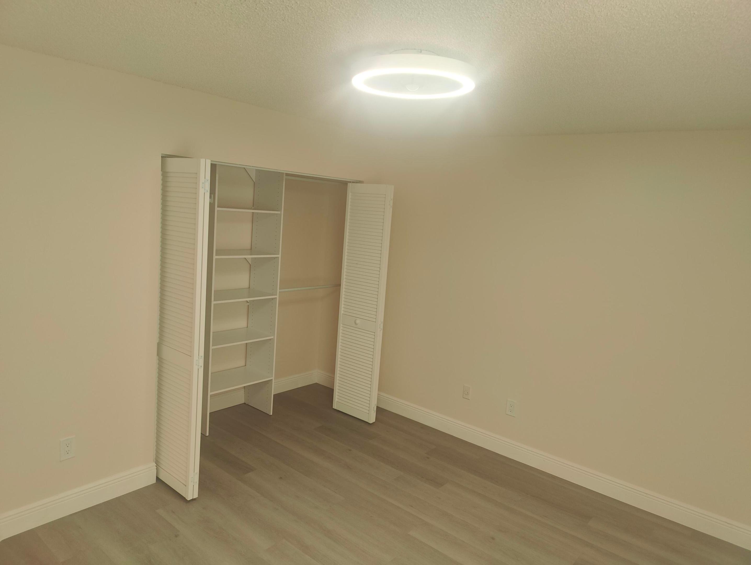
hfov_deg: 73.9
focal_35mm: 23
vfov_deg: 59.0
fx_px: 499
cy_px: 282
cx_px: 376
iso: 400
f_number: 1.8
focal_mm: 6.06
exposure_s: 1/96
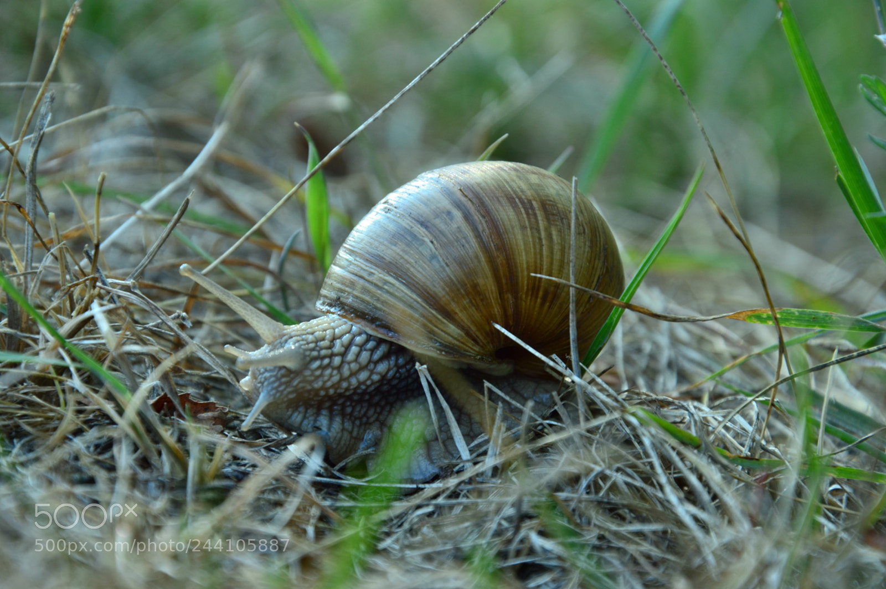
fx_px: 3873
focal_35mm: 158
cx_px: 443
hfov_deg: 13.1
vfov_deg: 8.7
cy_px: 294
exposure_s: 1/100
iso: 400
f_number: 8
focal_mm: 105
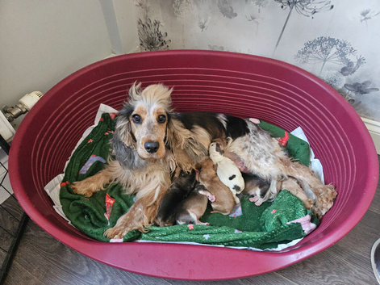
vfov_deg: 58.9
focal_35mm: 23
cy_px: 142
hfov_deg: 73.9
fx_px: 252
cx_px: 190
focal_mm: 5.4
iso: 640
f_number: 1.8
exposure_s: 1/33
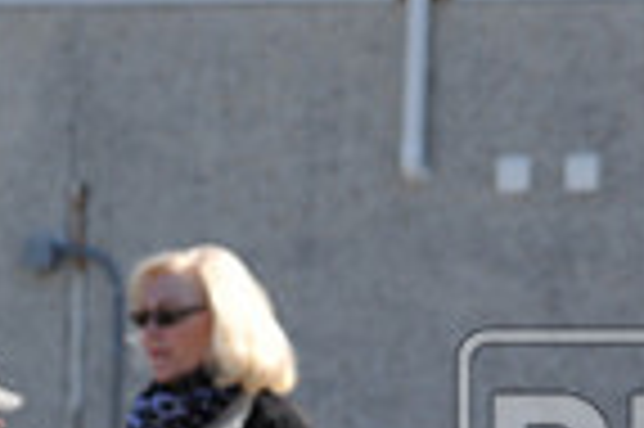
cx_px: 995
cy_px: 496
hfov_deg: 8.6
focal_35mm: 235
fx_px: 4199
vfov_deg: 5.8
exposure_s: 1/500
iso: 200
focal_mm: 58
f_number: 5
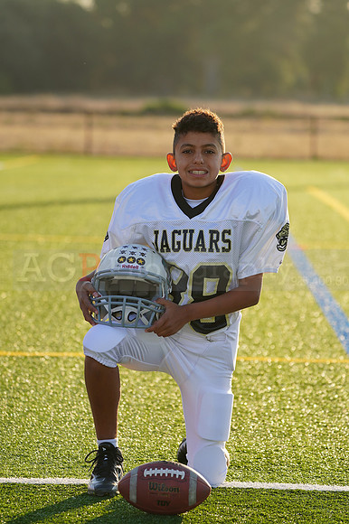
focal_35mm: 200
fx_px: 2912
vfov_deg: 10.3
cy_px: 262
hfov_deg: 6.9
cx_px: 174
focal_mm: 200
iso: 100
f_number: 5.6
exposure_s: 1/250
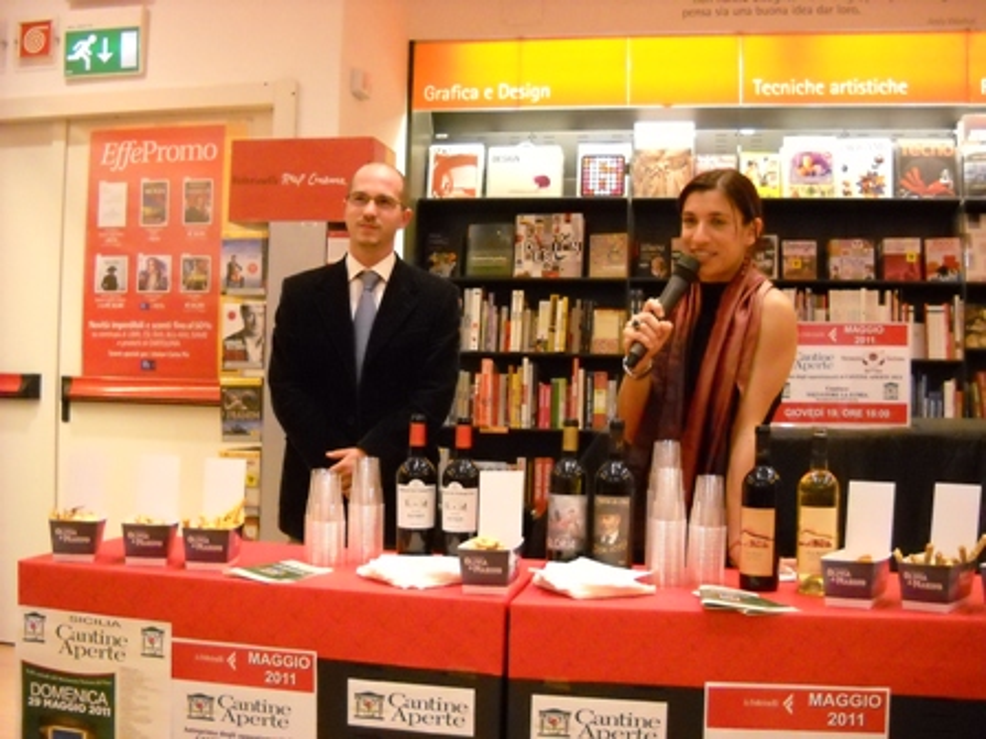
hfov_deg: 45.8
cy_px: 370
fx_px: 1168
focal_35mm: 41
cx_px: 493
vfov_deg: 35.1
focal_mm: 6.72
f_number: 3.1
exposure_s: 1/88
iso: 800
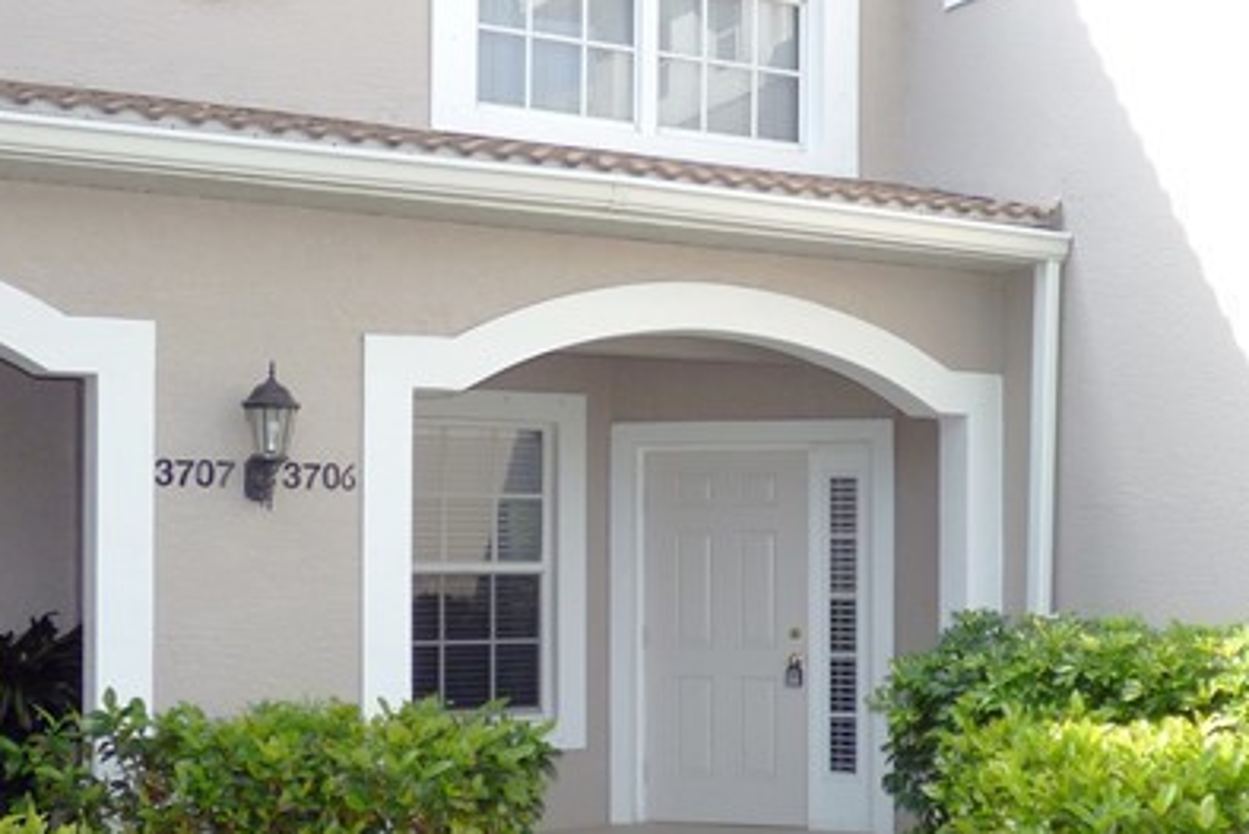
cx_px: 783
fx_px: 1874
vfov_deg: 25.0
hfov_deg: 36.6
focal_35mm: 54
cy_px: 549
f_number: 2.8
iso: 100
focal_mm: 3.58
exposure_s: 1/400
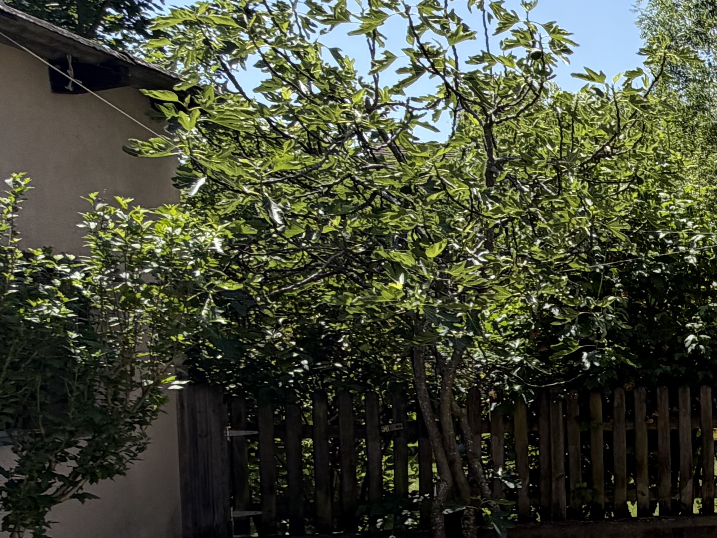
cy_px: 409
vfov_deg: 28.6
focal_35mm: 50
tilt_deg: -0.6
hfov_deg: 28.3
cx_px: 1019
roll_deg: +0.8
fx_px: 1036
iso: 32
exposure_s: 1/770
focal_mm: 2.22
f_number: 2.2
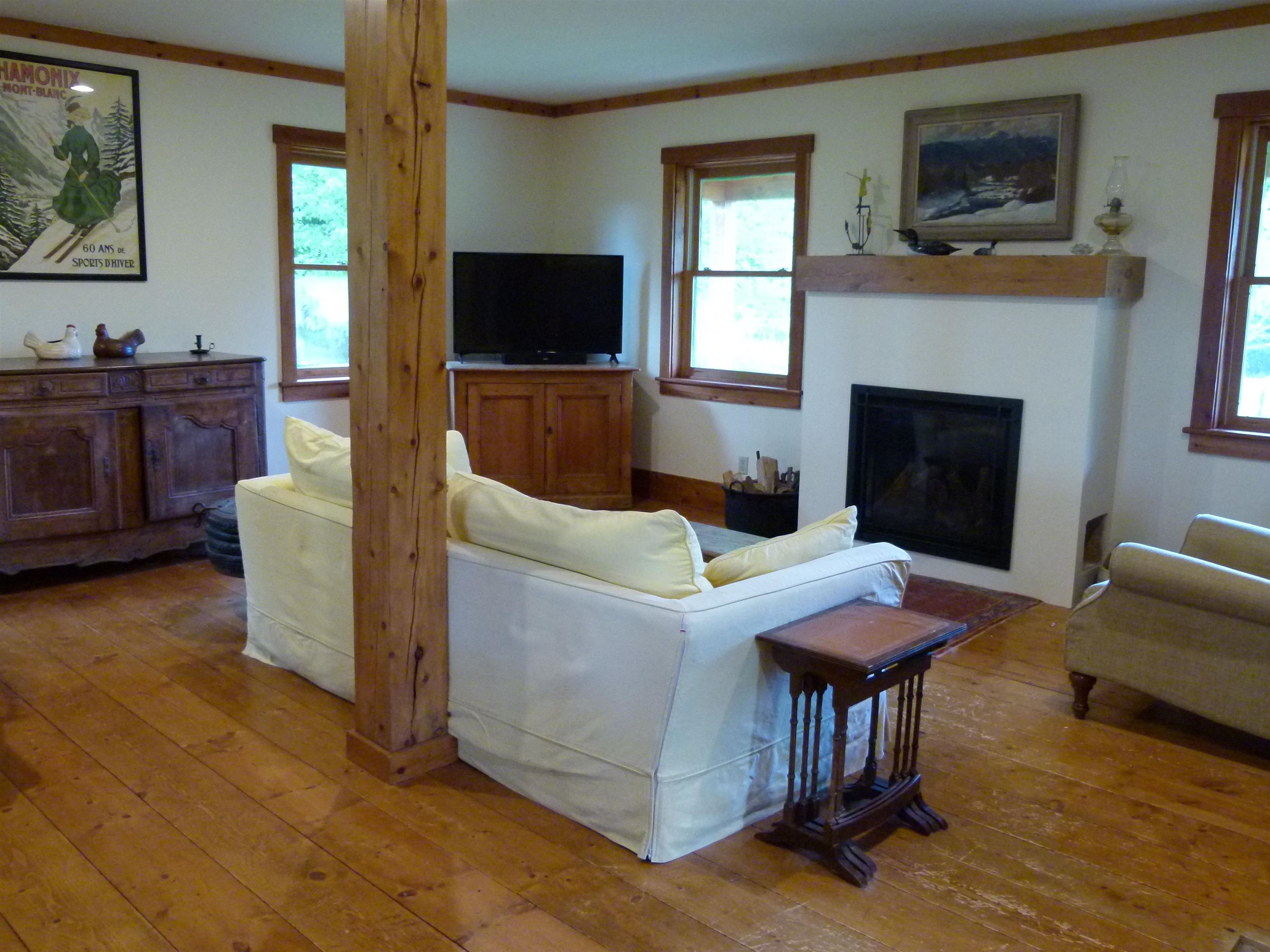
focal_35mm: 29
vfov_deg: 48.2
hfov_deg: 61.7
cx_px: 635
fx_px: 1064
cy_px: 476
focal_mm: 5.2
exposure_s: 1/25
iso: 400
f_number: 2.9
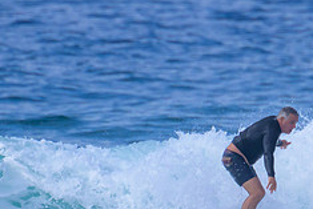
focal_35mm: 2701
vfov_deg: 0.5
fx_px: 23497
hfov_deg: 0.8
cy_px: 231
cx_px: 212
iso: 640
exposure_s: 1/2000
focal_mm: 800
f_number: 11
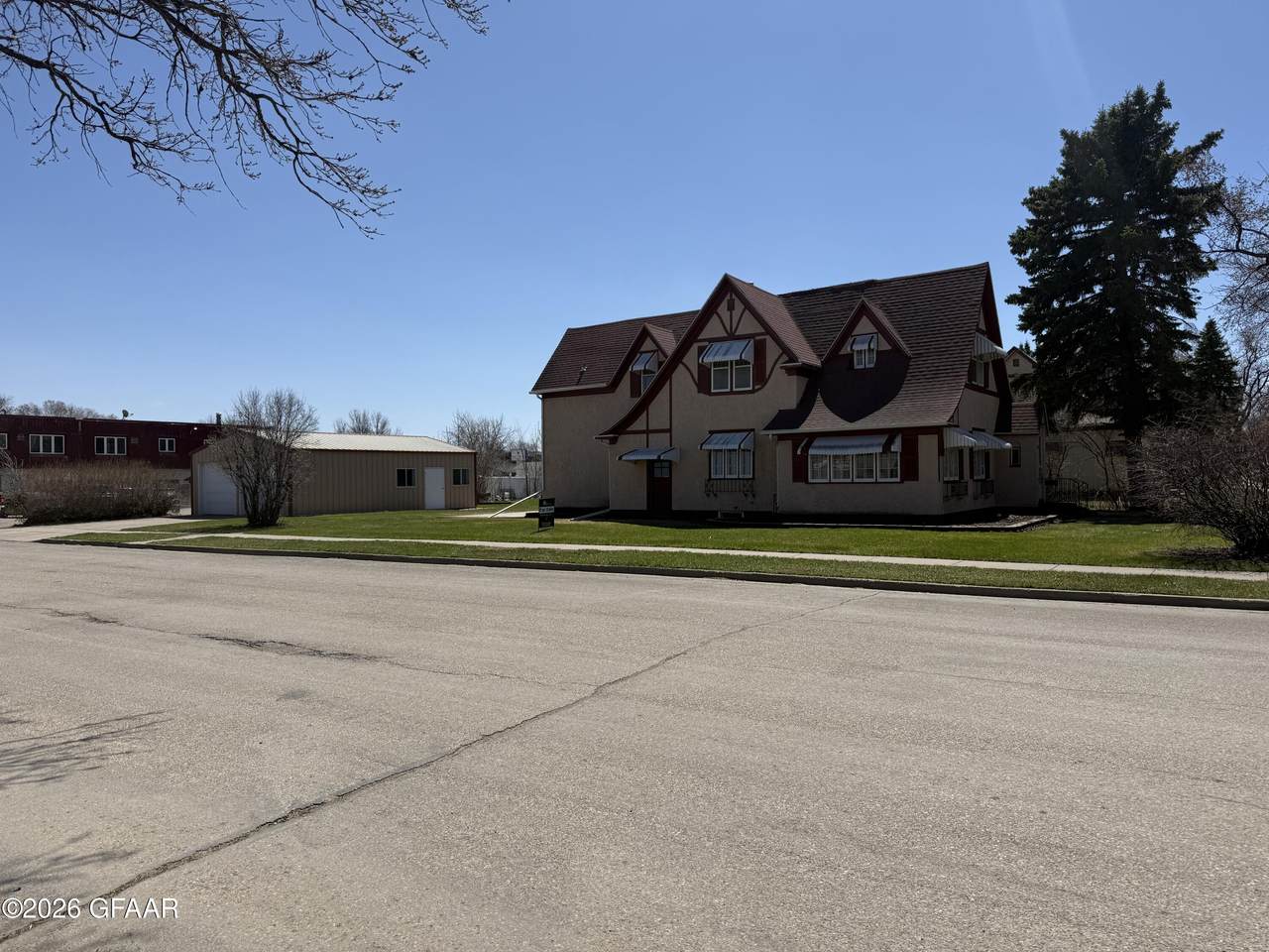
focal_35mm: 24
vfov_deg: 56.8
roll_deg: +1.3
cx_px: 634
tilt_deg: +1.2
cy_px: 476
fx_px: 880
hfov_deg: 71.6
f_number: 1.78
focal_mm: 6.76
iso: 80
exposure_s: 1/7353
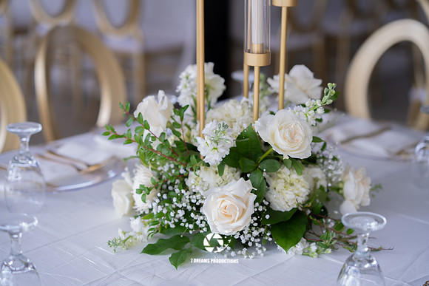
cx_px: 214
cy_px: 143
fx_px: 1013
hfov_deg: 23.9
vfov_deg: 16.1
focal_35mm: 85
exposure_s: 1/320
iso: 50
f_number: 2
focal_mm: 85
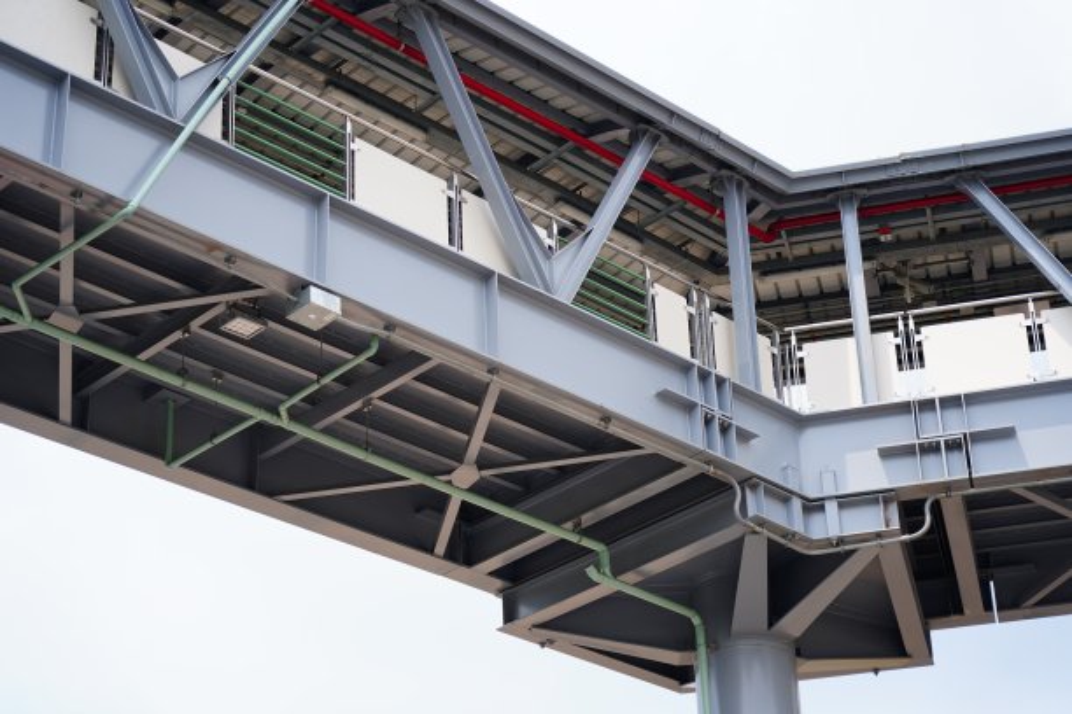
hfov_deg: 27.0
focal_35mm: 75
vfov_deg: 18.2
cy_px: 357
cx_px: 536
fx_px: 2233
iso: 100
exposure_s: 1/500
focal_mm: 75
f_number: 4
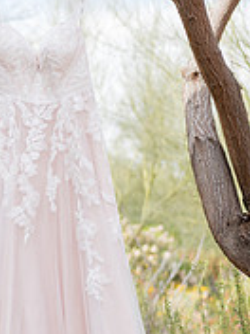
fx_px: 828
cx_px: 51
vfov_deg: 22.7
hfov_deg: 17.0
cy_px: 226
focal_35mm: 86
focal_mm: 35
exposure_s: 1/1600
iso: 100
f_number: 1.4
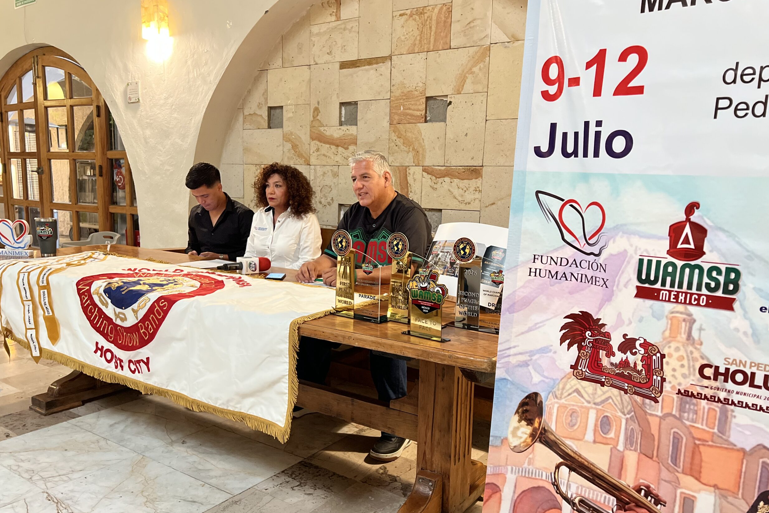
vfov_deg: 46.3
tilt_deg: -9.8
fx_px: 598
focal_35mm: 28
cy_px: 288
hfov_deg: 65.5
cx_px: 384
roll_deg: -1.7
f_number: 1.5
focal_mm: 5.7
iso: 400
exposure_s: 1/60
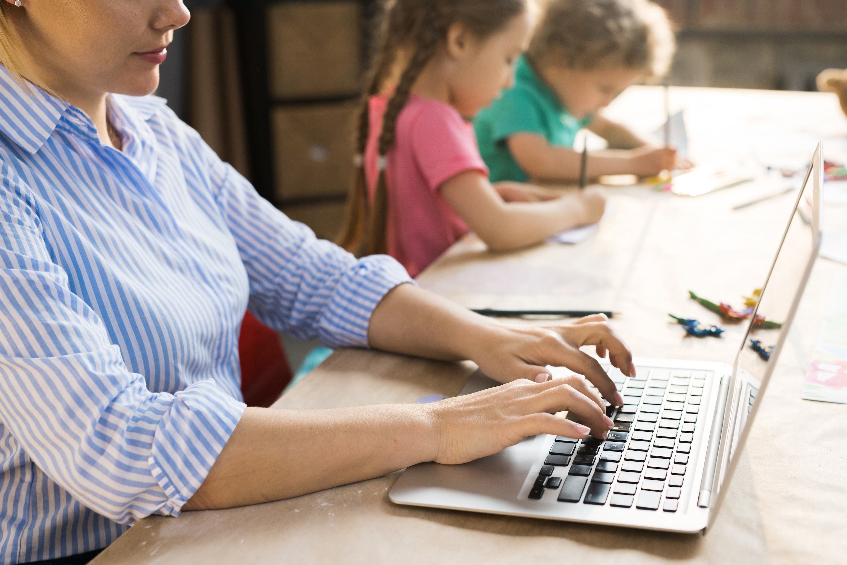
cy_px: 287
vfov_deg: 26.5
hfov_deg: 38.9
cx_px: 422
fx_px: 1200
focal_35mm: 51
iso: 800
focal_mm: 50
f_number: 4
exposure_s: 1/160
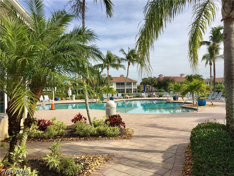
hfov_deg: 61.7
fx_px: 196
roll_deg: +0.9
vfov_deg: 48.2
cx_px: 117
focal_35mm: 29
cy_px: 88
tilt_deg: +0.2
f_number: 2.2
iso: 32
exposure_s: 1/2475
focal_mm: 4.15
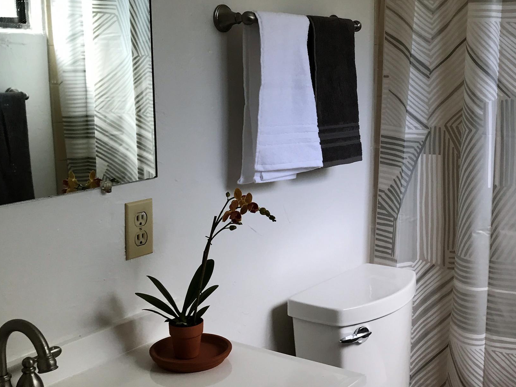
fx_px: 775
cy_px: 169
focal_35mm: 52
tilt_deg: -8.7
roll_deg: -0.2
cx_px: 363
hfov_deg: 36.2
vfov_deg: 28.0
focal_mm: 3.99
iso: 25
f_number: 1.8
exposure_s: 1/60
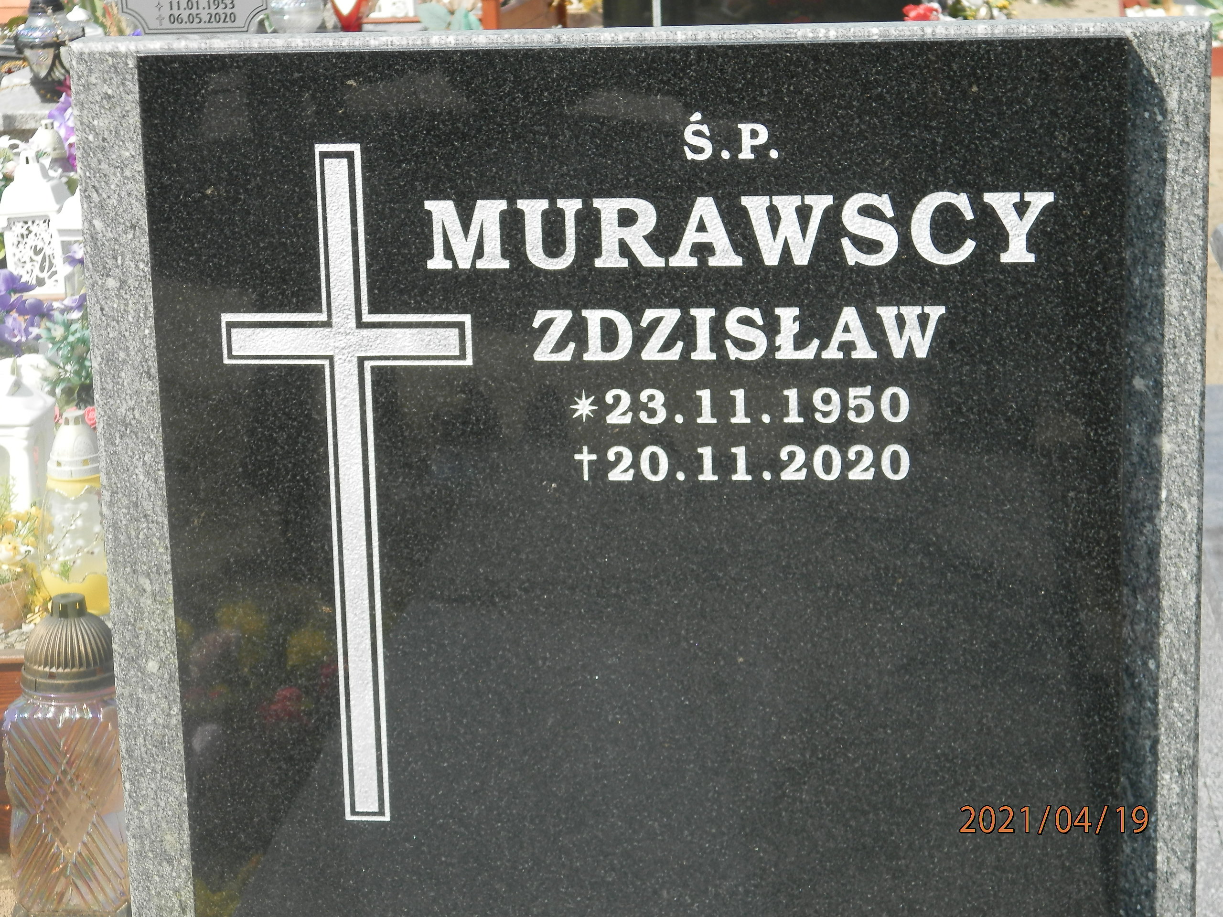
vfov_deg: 18.0
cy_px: 458
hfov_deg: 23.8
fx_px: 2897
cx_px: 612
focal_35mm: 82
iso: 80
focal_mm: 14.6
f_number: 4.2
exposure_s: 1/400
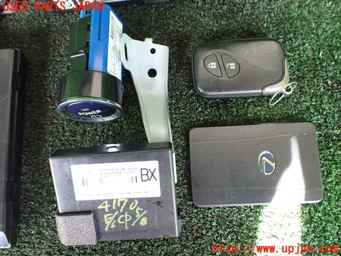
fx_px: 296
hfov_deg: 60.0
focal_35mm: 30
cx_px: 170
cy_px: 128
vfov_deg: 46.8
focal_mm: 5.4
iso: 500
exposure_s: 1/125
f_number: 2.3
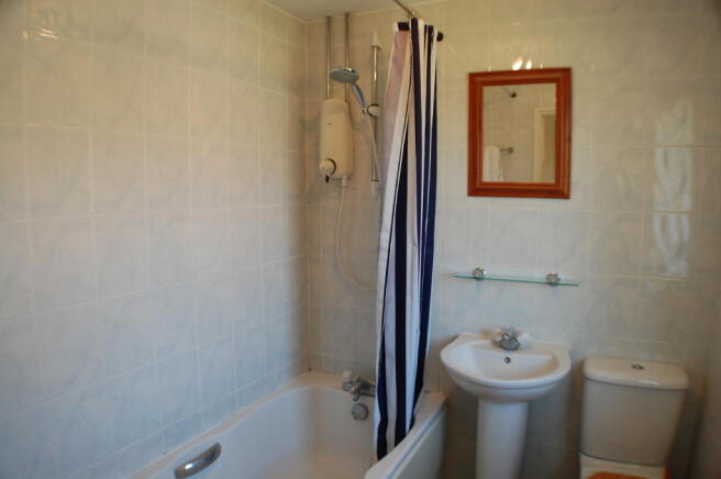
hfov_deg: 57.3
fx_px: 660
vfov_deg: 39.9
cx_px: 360
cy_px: 240
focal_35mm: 33
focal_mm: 22
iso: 400
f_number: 4
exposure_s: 1/60
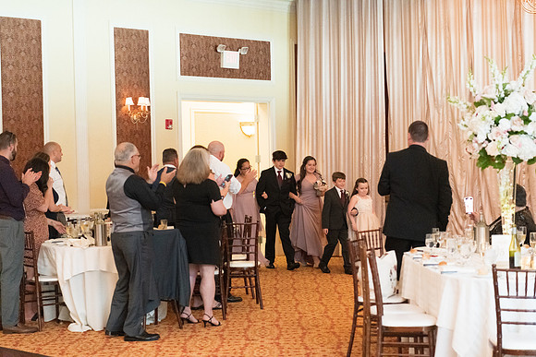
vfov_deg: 19.5
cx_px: 268
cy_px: 178
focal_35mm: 70
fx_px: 1042
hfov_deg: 28.8
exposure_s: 1/125
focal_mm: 70
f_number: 2.8
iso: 4000
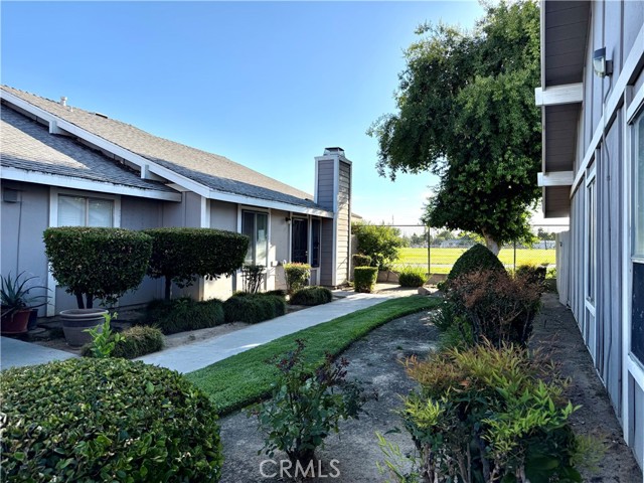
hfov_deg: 71.6
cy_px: 242
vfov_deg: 56.8
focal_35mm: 24
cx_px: 322
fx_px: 446
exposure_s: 1/2907
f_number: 1.78
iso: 100
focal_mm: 6.76
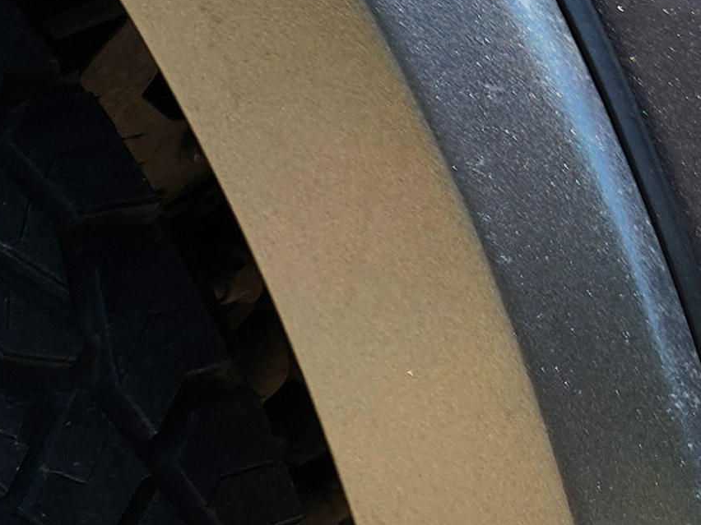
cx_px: -550
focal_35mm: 108
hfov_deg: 15.7
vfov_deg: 13.6
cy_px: 497
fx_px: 2187
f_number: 1.8
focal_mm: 5.4
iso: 20
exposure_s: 1/1186
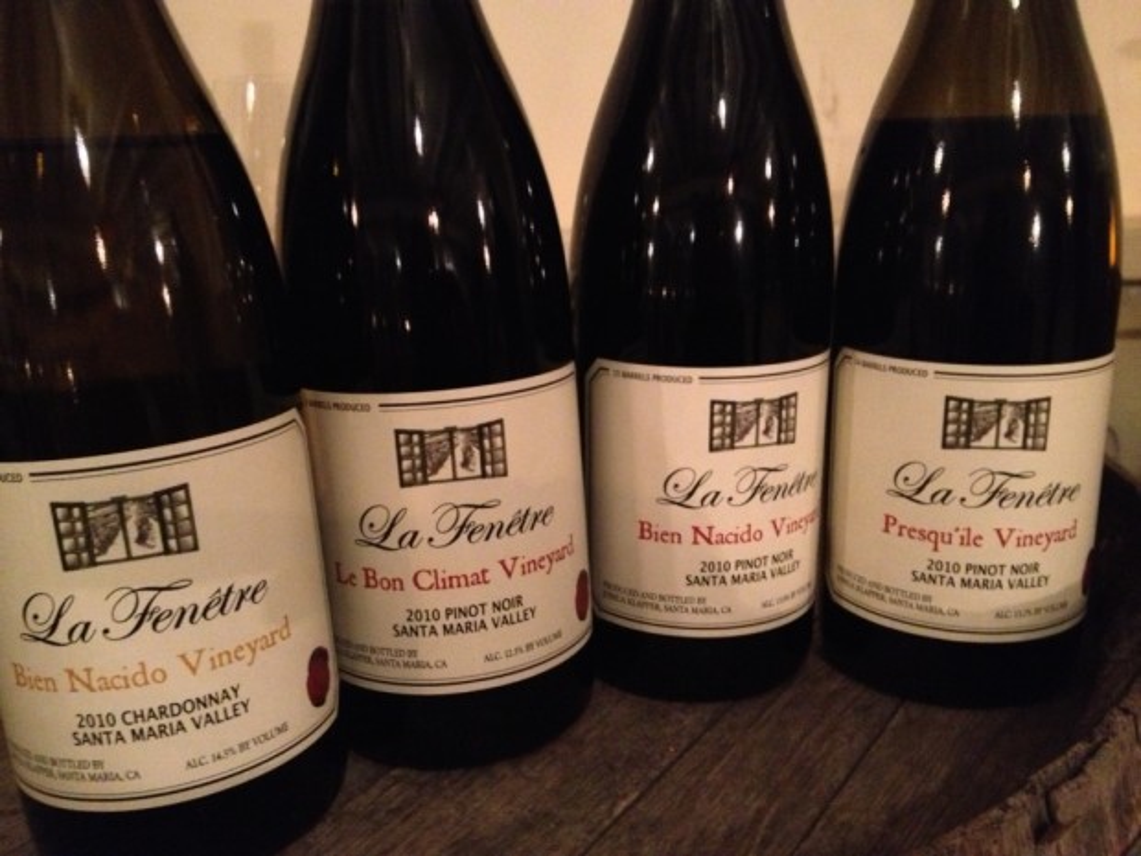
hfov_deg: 52.6
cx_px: 570
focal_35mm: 35
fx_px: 1154
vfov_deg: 40.7
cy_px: 428
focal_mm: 4.28
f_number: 2.4
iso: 800
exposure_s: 1/15
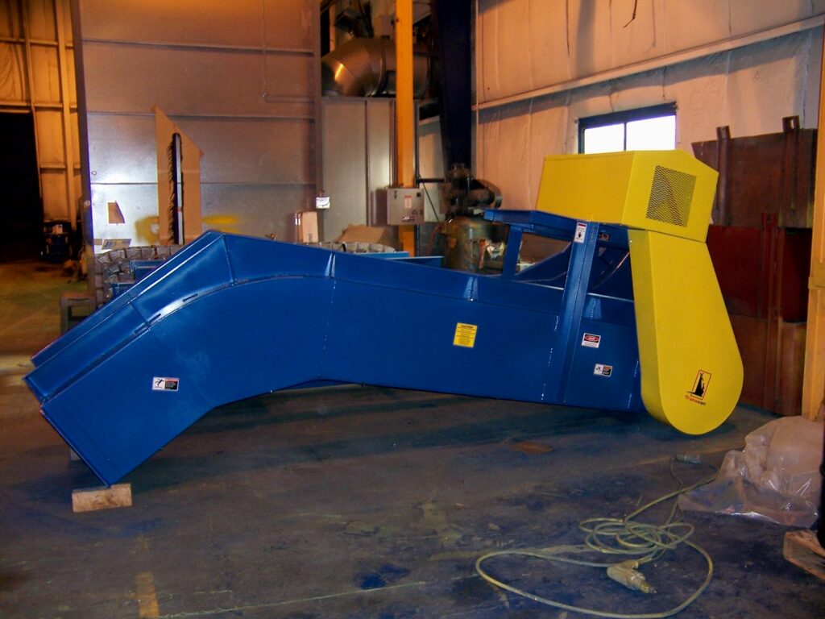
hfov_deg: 55.4
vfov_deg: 42.9
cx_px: 412
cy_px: 310
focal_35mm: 33
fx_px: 786
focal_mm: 5.5
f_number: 2.8
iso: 80
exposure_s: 1/30
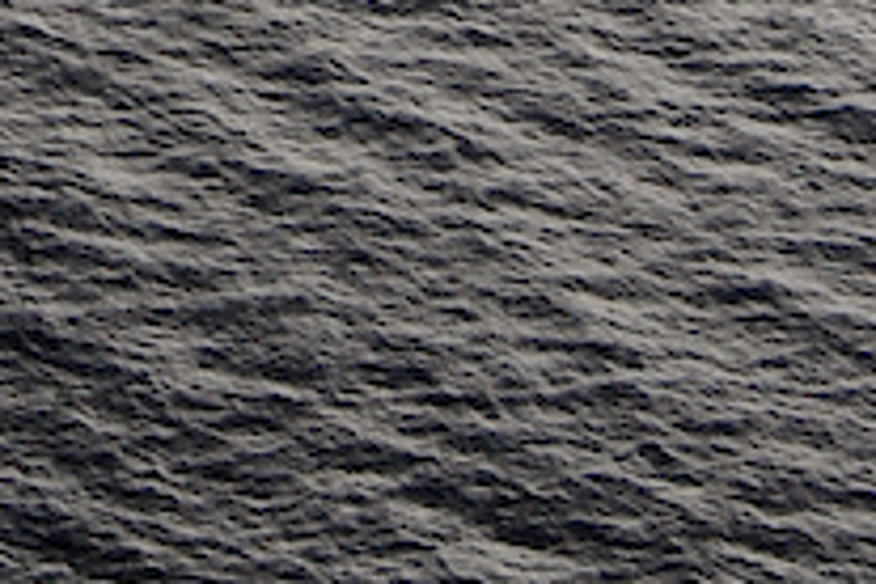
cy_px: -1052
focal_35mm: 226
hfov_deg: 8.9
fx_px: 5499
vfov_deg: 5.7
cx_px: -444
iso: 200
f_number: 8
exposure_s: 1/250
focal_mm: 26
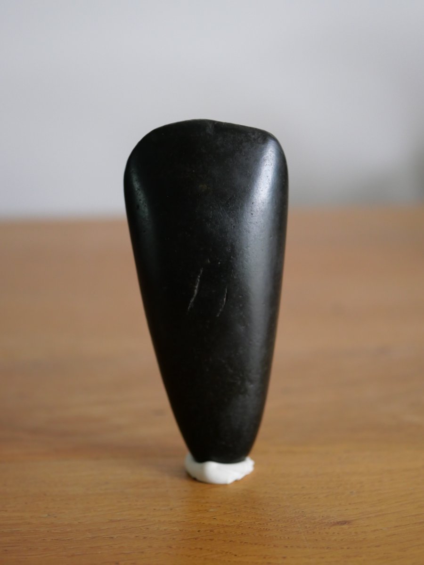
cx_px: 212
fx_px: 980
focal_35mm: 60
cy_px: 282
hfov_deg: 24.4
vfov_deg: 32.2
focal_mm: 30
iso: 1250
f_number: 2.8
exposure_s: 1/60
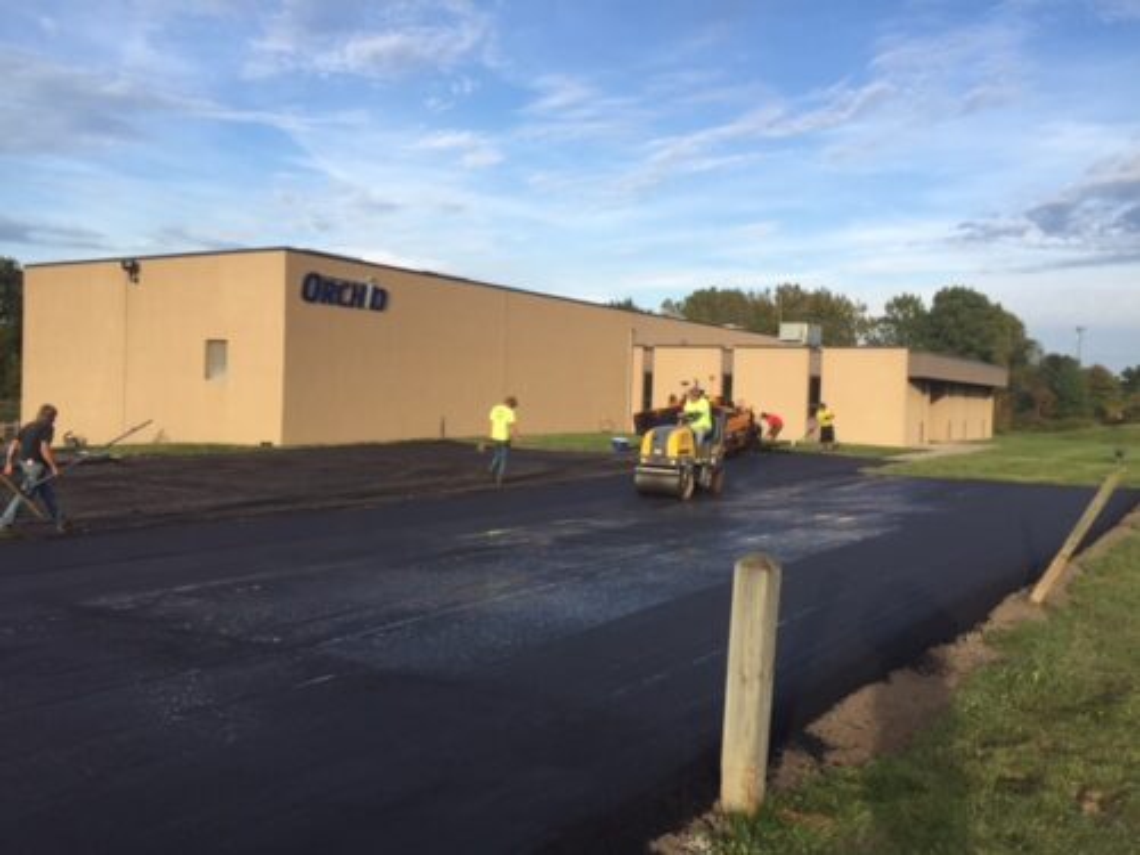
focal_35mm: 29
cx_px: 570
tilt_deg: -1.5
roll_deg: -2.5
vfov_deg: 48.2
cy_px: 428
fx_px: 955
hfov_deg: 61.7
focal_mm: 4.15
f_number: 2.2
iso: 32
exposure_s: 1/706
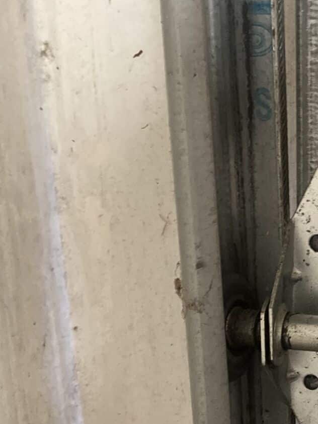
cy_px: 407
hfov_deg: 17.2
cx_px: 254
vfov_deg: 22.3
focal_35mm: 85
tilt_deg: -20.0
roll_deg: +1.7
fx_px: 1041
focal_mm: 3.99
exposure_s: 1/30
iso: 500
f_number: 1.8
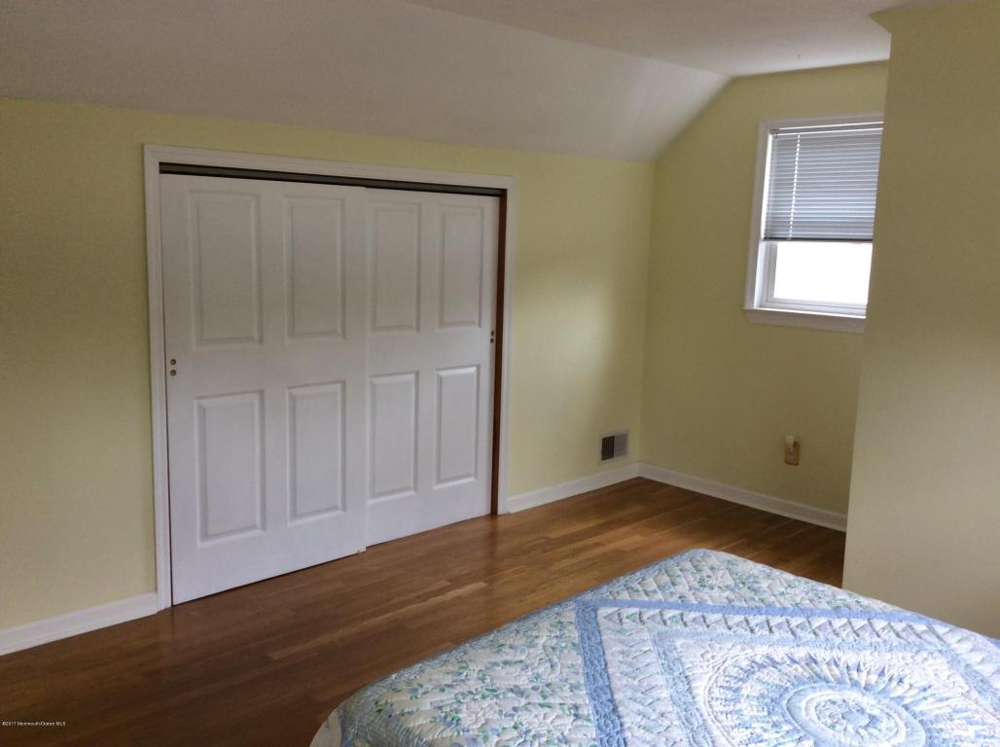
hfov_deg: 56.9
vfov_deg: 44.1
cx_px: 500
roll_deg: -0.8
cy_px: 374
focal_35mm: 32
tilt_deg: -10.0
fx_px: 923
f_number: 2.4
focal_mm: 3.3
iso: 32
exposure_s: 1/30
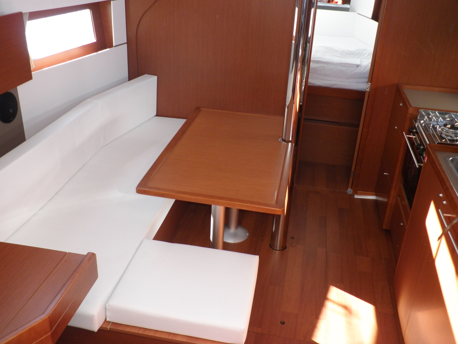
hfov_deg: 51.4
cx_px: 229
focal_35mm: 36
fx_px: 476
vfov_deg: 39.7
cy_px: 172
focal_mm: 6.3
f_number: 3.5
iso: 160
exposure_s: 1/30
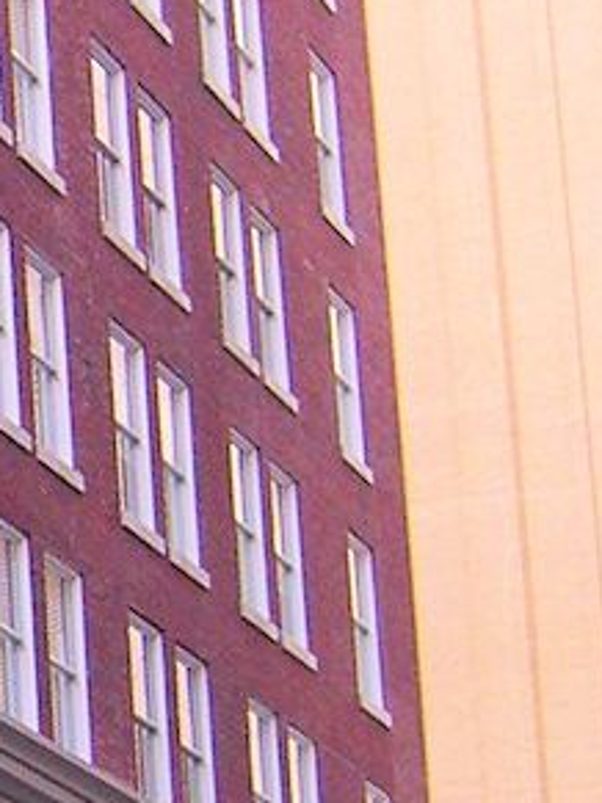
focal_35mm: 209
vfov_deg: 9.4
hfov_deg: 6.8
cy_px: 648
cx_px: -735
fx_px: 4850
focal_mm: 8
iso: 100
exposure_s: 1/141
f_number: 2.8
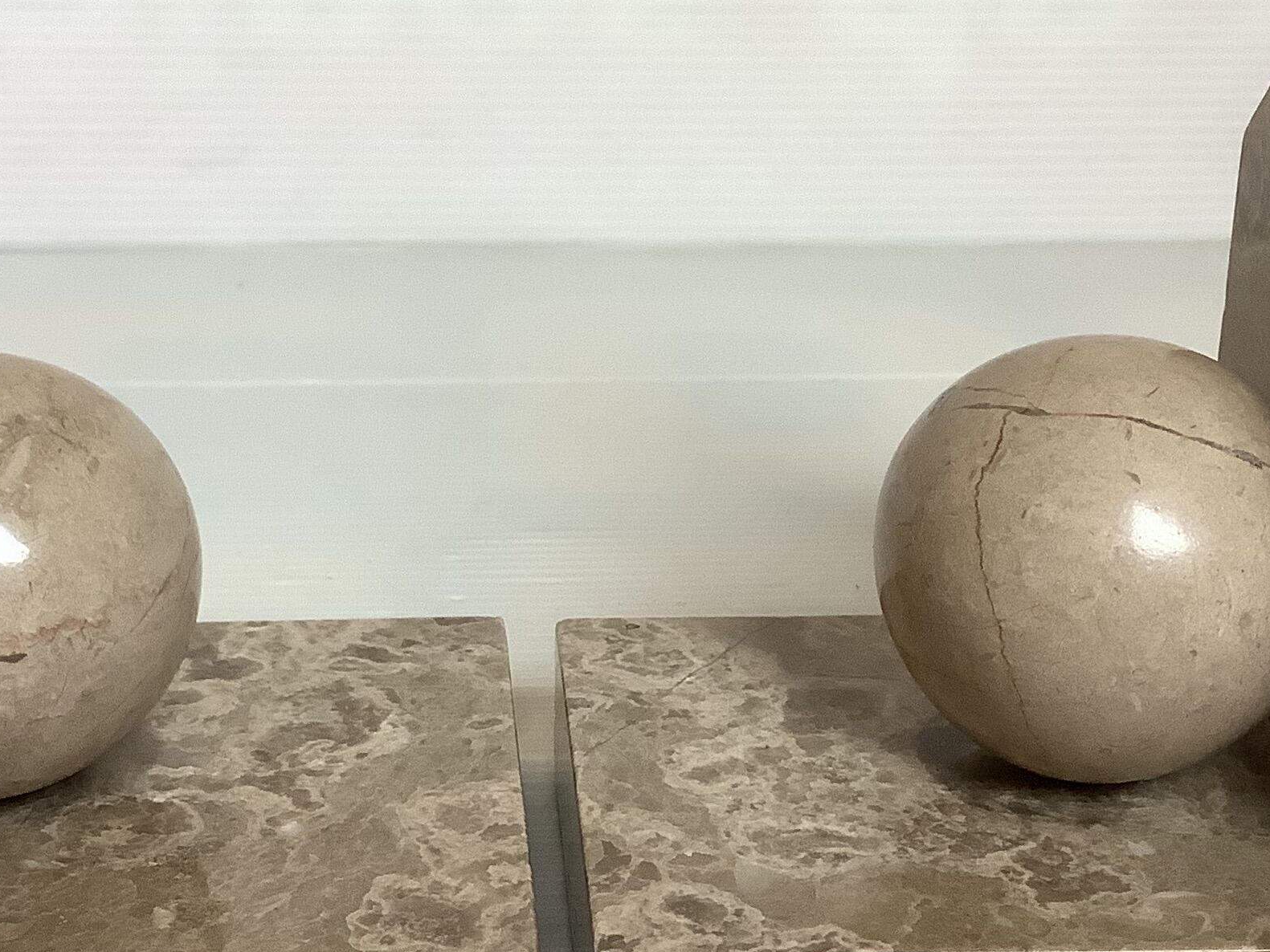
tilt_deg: -21.7
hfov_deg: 30.2
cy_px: 568
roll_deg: +0.0
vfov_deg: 22.9
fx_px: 2348
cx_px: 543
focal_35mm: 64
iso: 160
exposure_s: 1/50
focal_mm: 3.3
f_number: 2.4
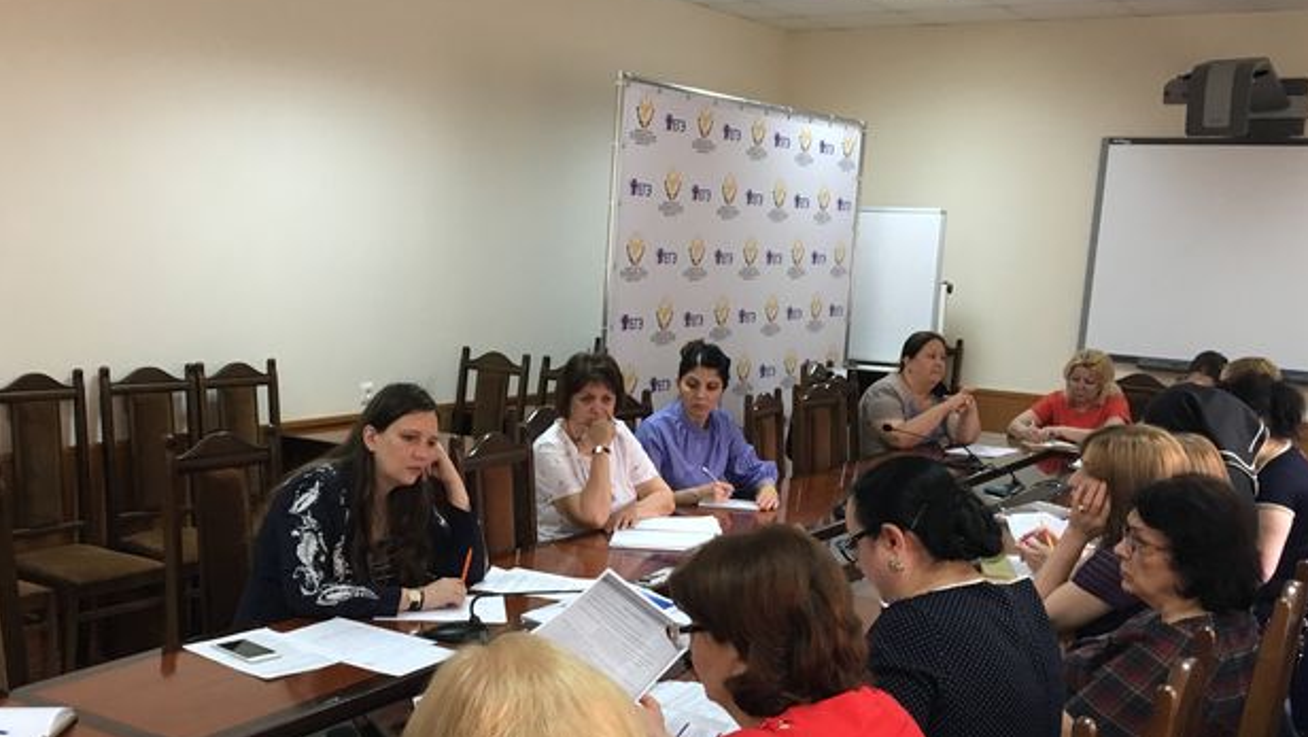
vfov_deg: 28.9
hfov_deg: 49.1
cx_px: 539
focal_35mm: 41
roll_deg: -2.2
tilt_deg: -8.5
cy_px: 469
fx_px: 1422
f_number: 2.2
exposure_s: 1/33
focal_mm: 4.15
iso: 125
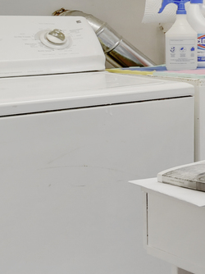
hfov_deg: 13.1
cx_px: 541
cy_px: 16
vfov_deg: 26.6
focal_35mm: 70
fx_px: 553
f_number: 3.5
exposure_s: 1/800
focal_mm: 10
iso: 200
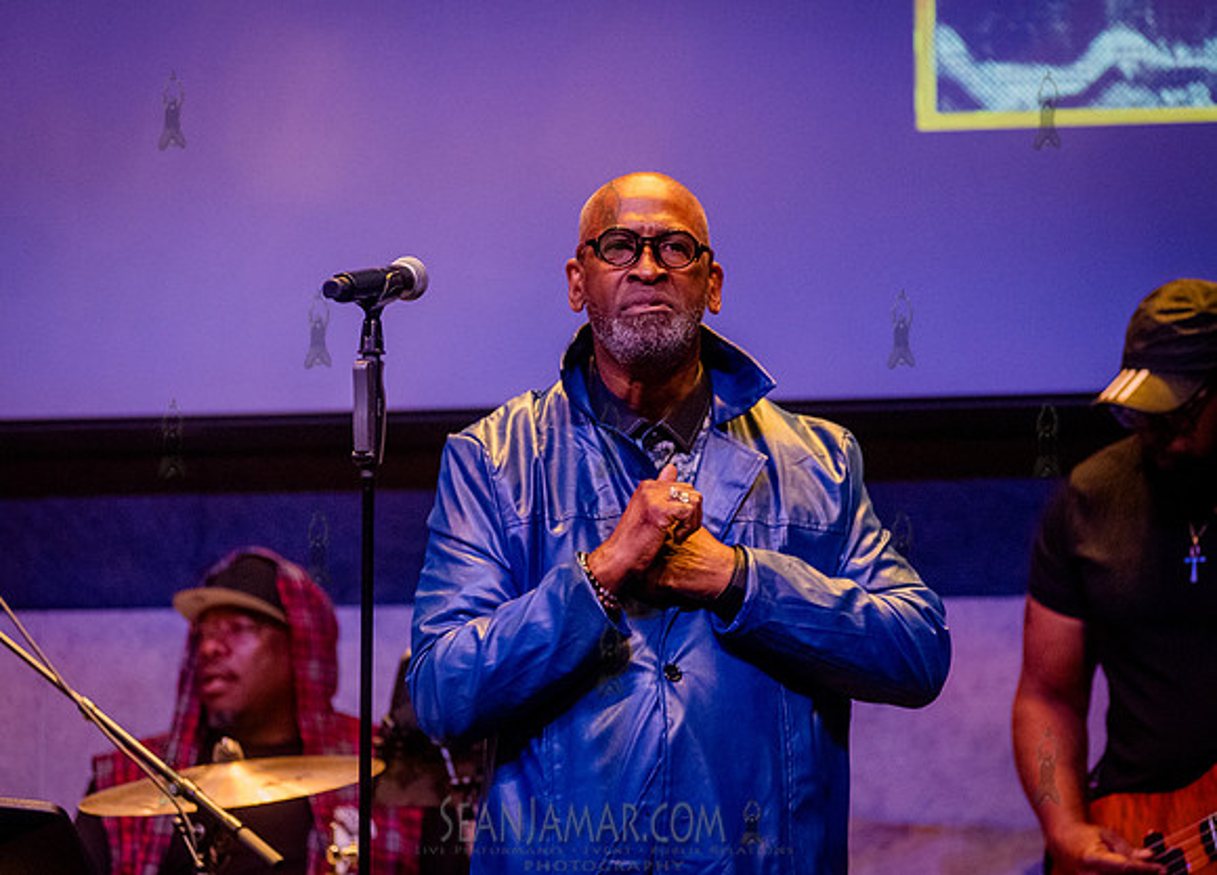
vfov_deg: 8.5
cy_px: 395
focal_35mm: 171
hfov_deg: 11.8
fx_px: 5911
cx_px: 627
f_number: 3.5
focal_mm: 145
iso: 5000
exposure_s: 1/500
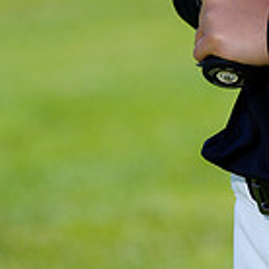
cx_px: 367
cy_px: -248
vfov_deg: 2.4
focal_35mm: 716
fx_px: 6295
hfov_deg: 2.4
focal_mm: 200
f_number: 6.3
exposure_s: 1/250
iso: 100
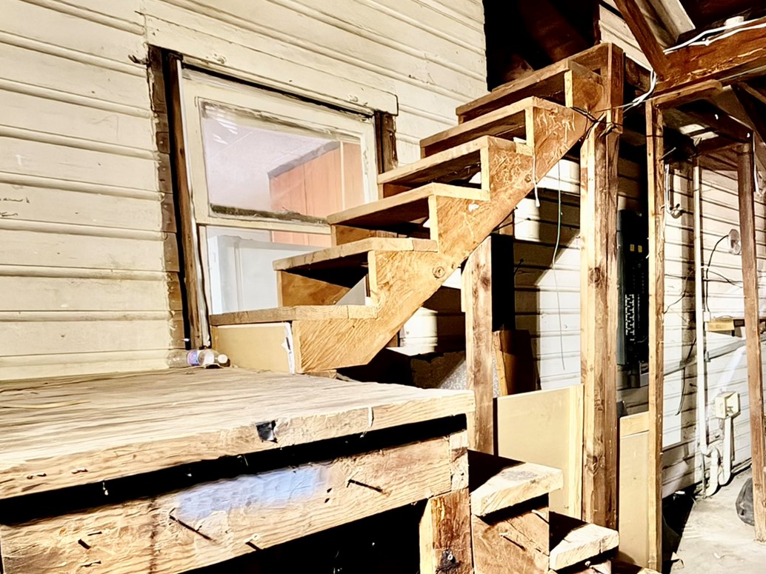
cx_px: 592
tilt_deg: -4.6
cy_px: 365
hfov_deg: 62.7
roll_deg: +0.9
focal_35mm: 26
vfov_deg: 52.4
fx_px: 575
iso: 1000
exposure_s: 1/9
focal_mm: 2.22
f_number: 2.2
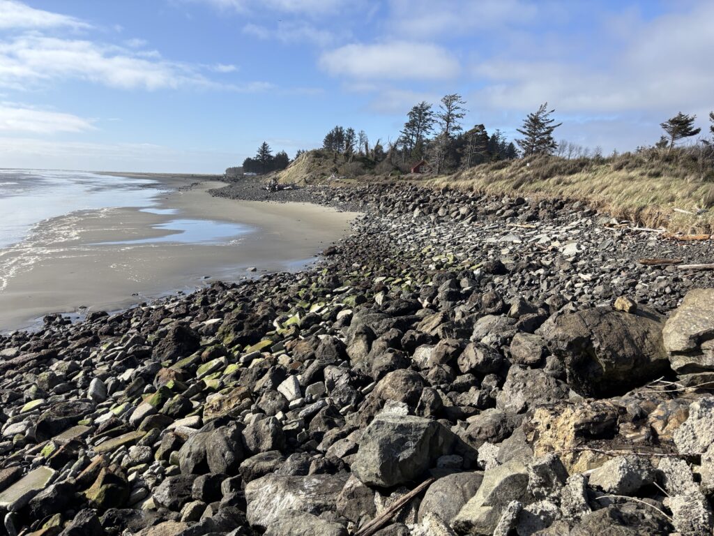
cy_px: 268
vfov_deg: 53.1
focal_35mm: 26
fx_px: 536
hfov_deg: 67.3
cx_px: 357
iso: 50
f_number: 1.6
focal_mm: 5.96
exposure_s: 1/3205
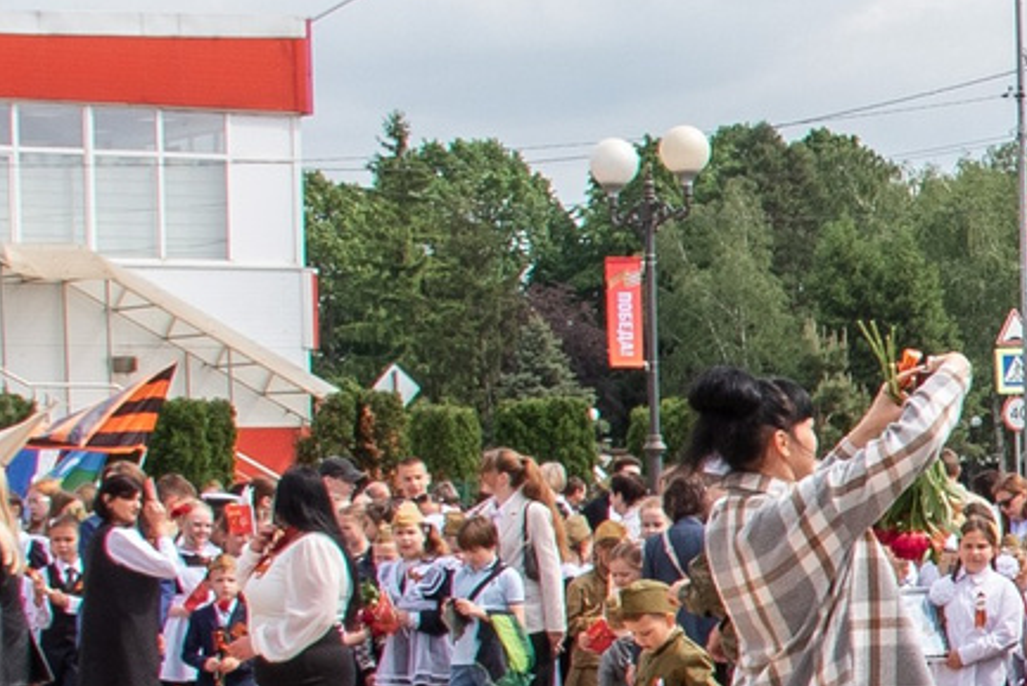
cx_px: 2035
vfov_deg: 8.9
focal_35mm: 153
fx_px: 4366
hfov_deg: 12.0
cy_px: 659
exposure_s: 1/160
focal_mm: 24
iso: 320
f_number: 13
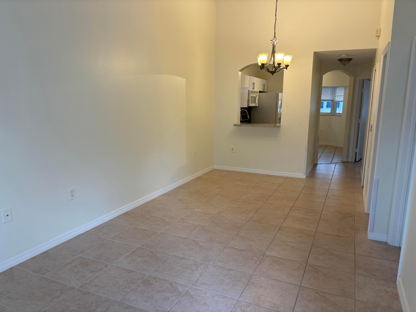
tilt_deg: -10.0
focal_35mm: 26
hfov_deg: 67.3
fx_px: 312
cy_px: 156
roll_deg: -1.0
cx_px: 208
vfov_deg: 53.1
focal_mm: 5.96
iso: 125
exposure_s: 1/120
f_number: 1.6
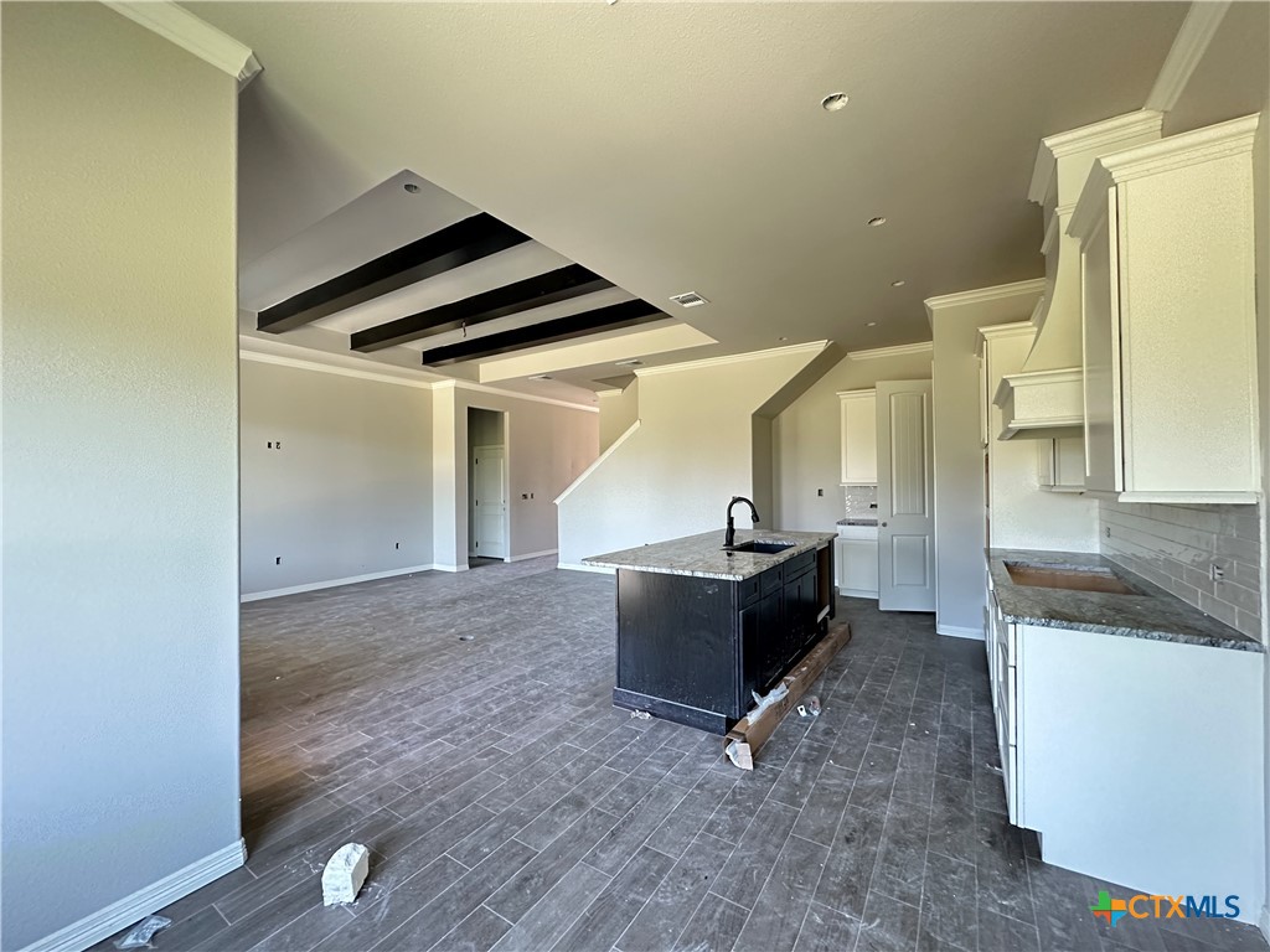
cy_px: 476
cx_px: 635
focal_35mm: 14
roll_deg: +0.6
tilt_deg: +0.5
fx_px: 514
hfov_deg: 102.1
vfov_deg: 85.7
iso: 400
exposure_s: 1/60
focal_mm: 2.22
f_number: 2.2
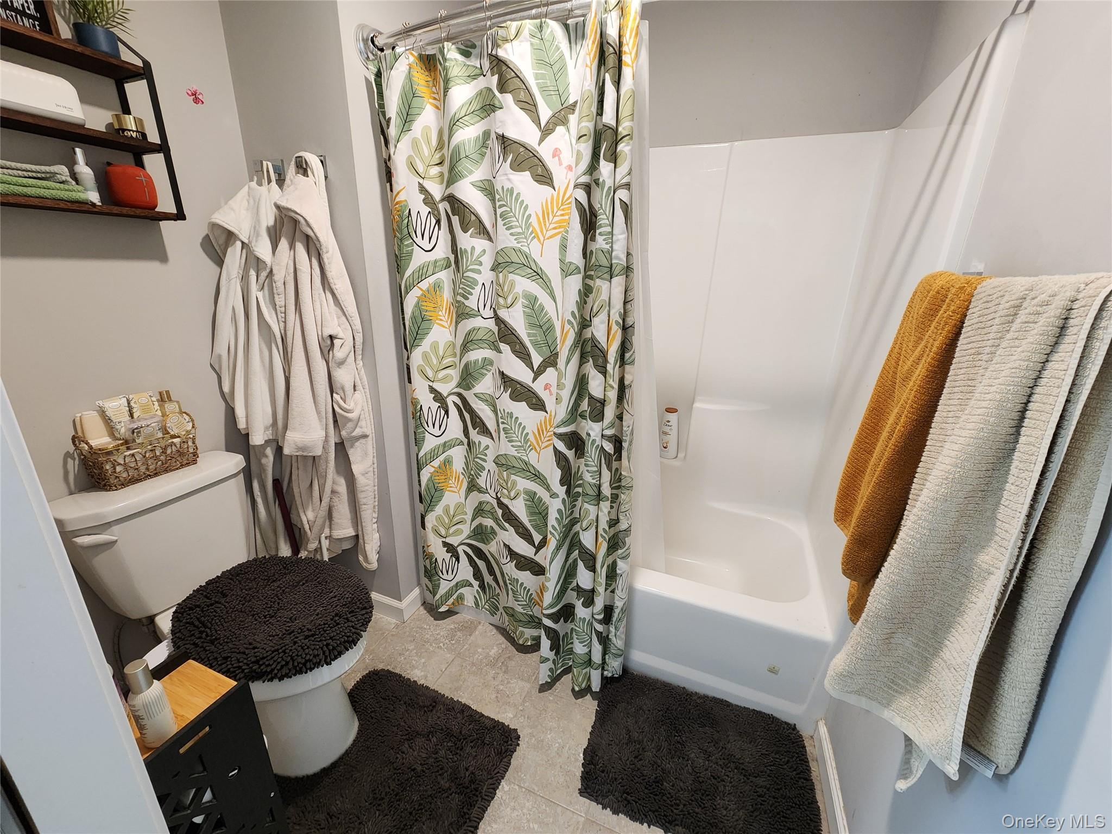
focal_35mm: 13
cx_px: 556
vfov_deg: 89.9
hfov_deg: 106.2
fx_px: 418
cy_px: 417
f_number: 2.2
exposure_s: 1/40
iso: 400
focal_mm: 2.2
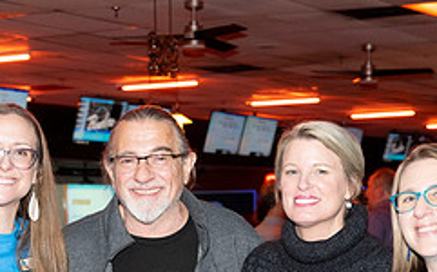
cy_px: 340
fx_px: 1344
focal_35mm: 113
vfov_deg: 11.3
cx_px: 151
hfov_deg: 18.4
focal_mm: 46
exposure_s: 1/100
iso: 2000
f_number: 5.6
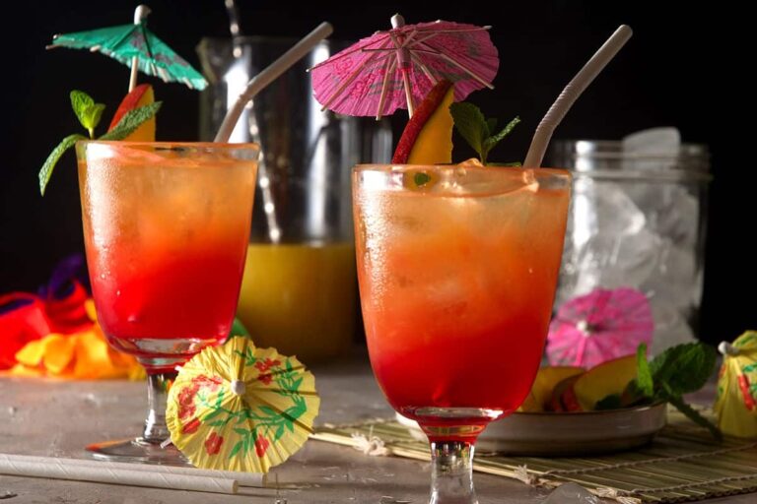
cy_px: 252
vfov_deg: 16.3
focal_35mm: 84
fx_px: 1766
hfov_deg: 24.2
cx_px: 378
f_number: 8
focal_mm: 56
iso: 100
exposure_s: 1/160
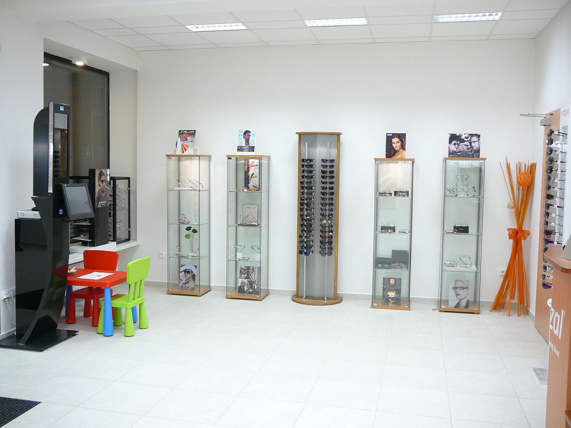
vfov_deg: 40.7
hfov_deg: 52.6
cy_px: 214
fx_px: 577
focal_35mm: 35
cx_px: 286
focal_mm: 5.2
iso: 100
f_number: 2.8
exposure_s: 1/15
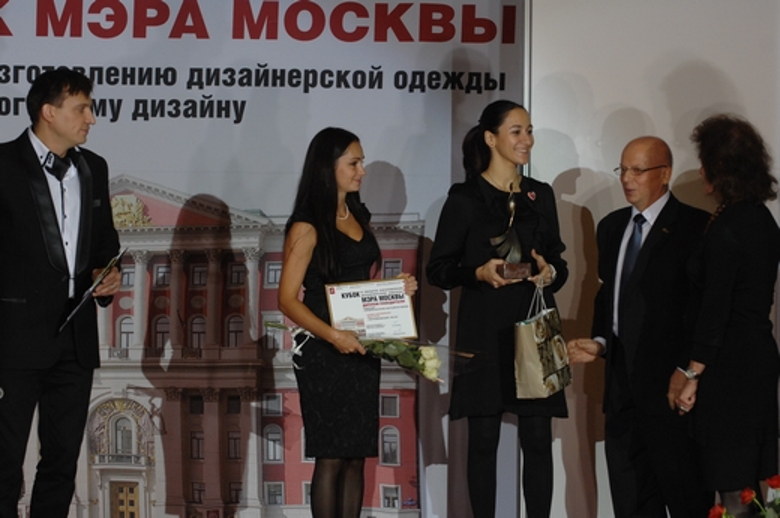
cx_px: 390
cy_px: 259
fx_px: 3407
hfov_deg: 13.1
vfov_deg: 8.7
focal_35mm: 158
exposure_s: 1/160
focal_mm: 105
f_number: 5.6
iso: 640
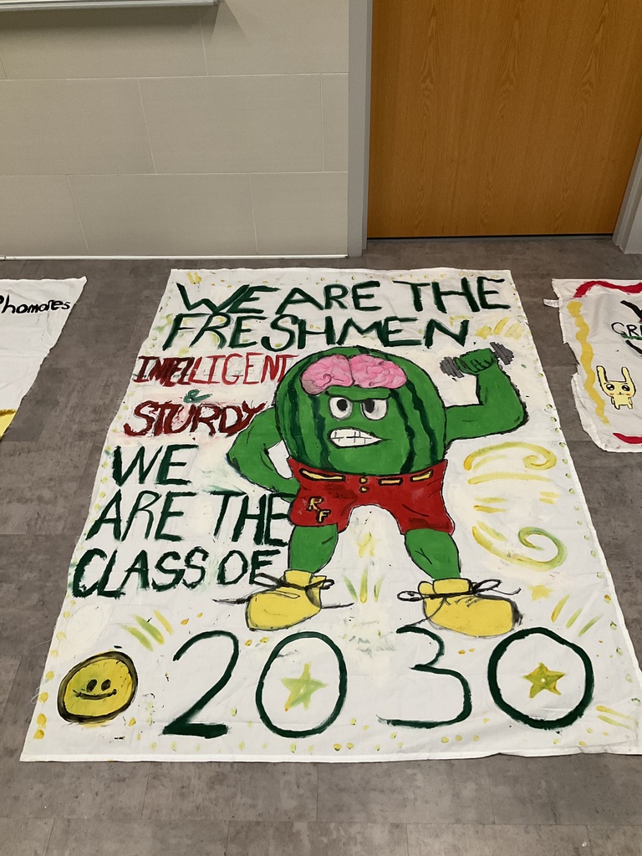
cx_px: 321
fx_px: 717
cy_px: 428
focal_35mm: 29
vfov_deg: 61.7
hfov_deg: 48.2
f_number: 1.8
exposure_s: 1/60
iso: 125
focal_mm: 3
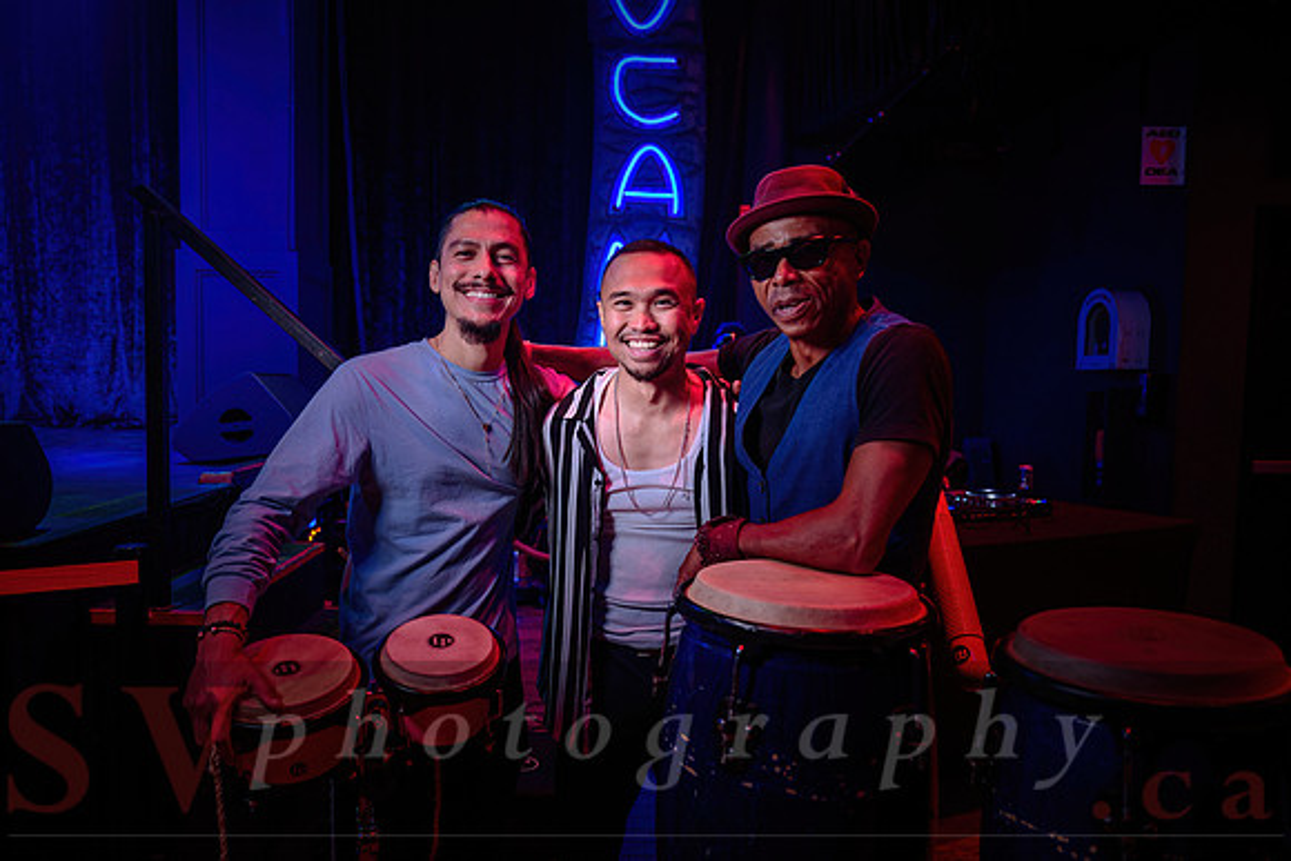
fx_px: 982
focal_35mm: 27
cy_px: 438
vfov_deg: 47.4
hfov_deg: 66.5
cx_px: 592
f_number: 2.8
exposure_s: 1/40
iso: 800
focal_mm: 25
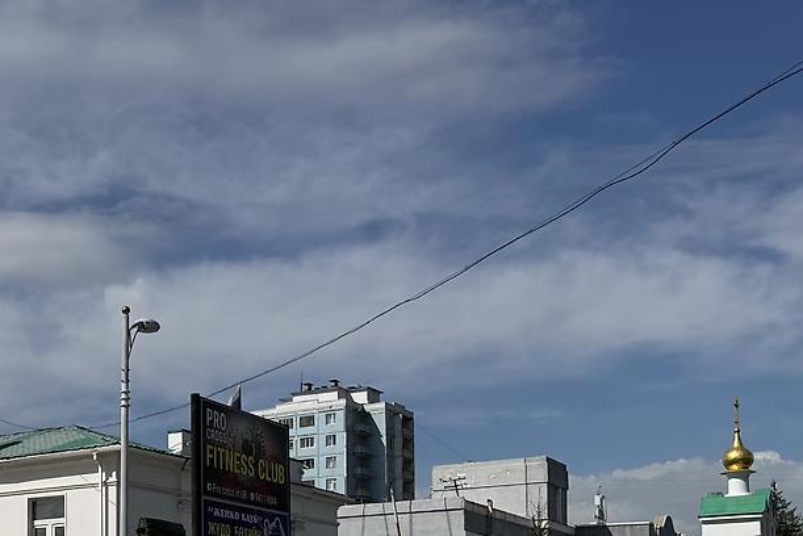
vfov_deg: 26.4
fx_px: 1093
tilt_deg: +6.9
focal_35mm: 49
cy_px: 503
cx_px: 70
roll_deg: +0.2
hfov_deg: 37.5
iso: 80
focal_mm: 6.76
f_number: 1.78
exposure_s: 1/12346
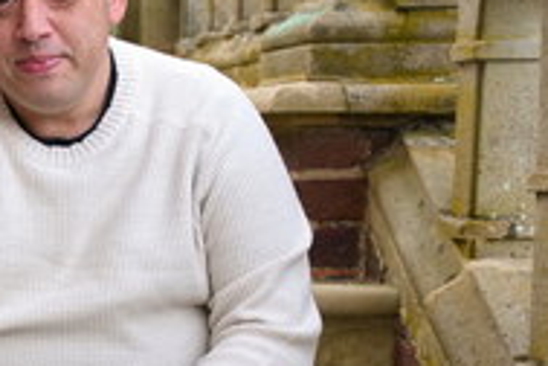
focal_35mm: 130
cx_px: -151
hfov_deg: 15.1
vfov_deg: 10.4
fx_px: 1979
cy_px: 383
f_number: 4.5
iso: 100
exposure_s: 1/80
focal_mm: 41
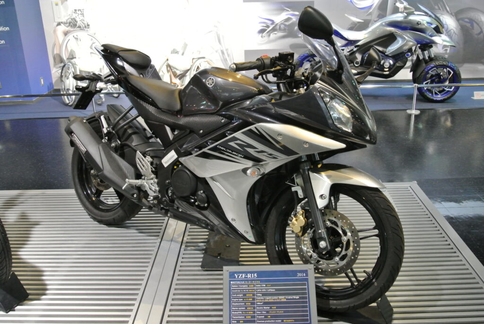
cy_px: 162
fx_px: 458
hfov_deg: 55.7
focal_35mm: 34
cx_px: 242
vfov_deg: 39.0
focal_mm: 12.7
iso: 1600
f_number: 5
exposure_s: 1/30
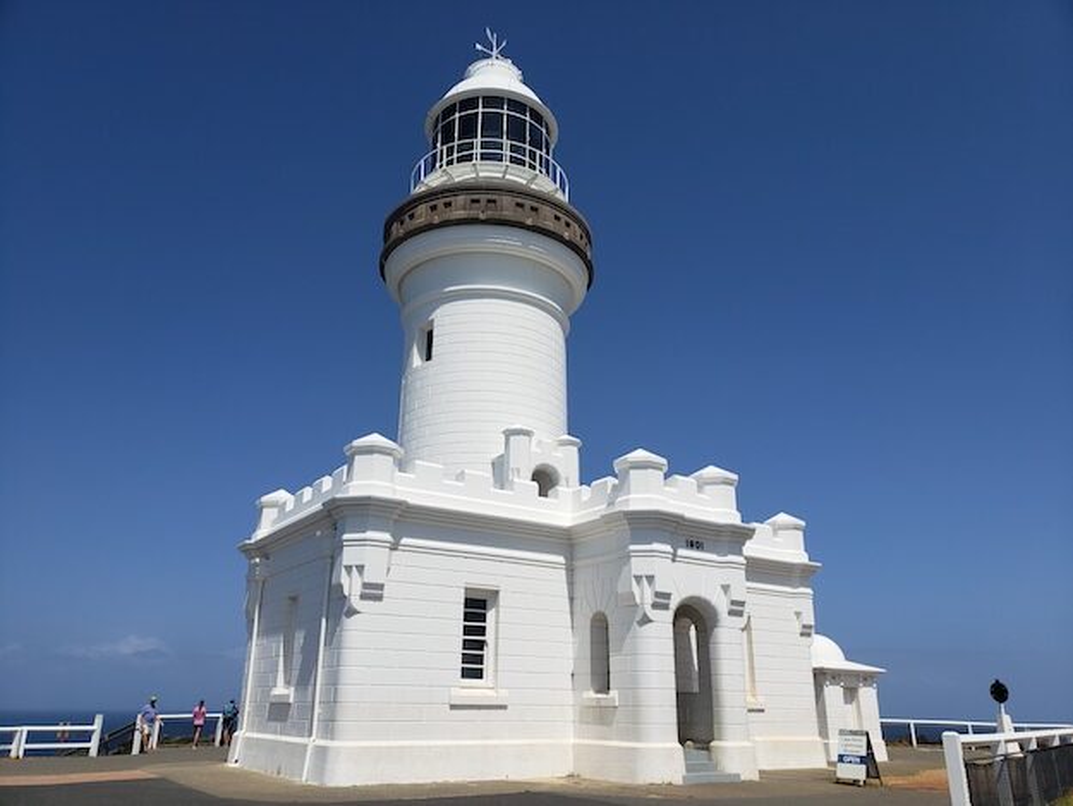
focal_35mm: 26
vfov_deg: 53.1
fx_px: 806
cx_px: 536
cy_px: 403
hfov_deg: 67.3
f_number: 2.4
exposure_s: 1/3464
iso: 50
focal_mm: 4.3
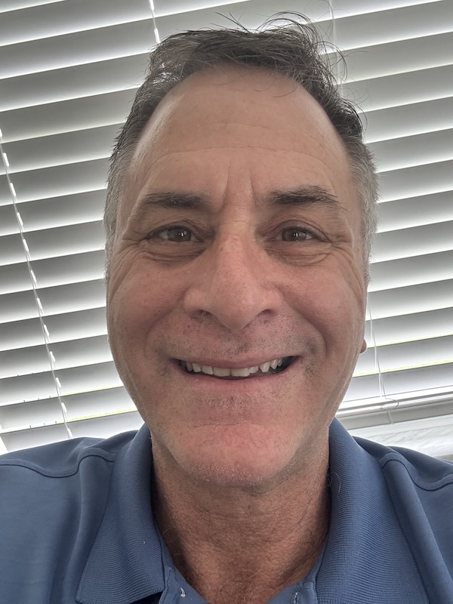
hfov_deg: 46.8
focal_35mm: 30
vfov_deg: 60.0
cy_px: 302
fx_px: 523
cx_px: 226
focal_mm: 2.69
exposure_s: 1/60
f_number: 1.9
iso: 160
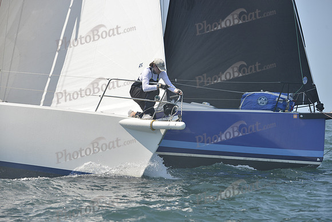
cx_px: 166
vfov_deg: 6.9
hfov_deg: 10.3
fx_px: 1845
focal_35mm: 200
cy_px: 111
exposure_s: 1/800
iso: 280
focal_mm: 200
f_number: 8
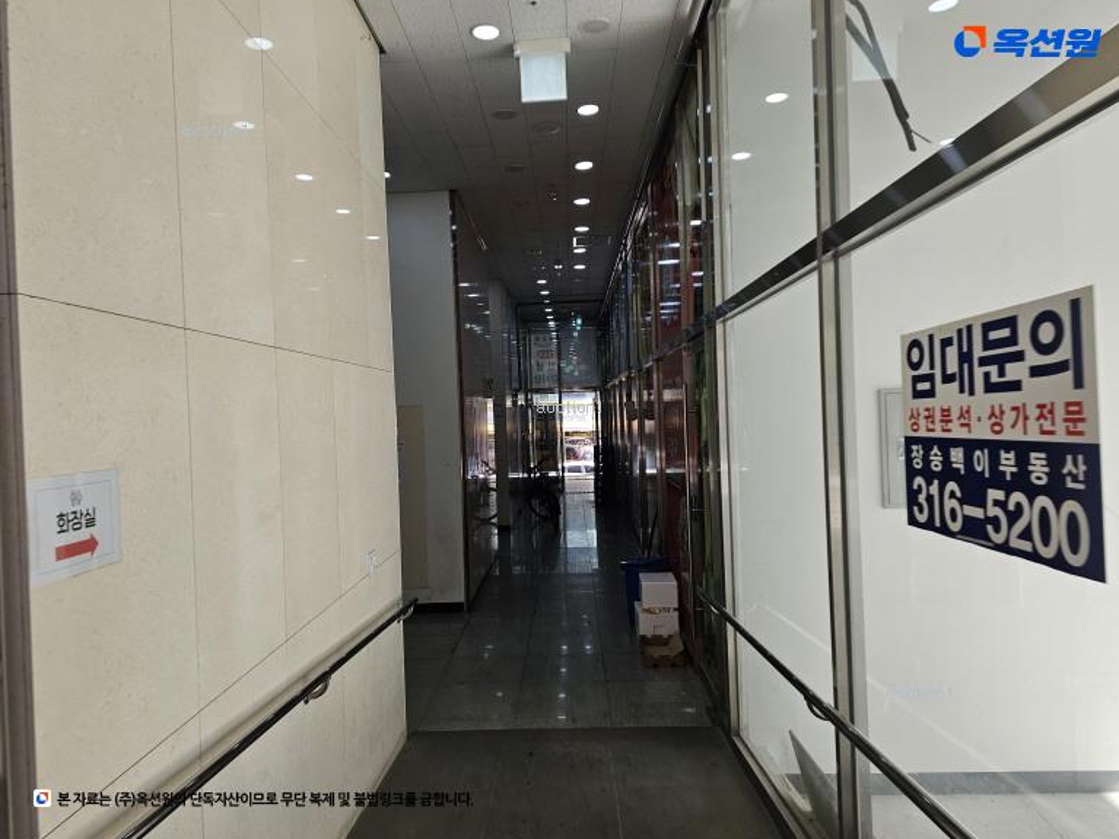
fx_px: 776
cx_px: 569
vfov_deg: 56.8
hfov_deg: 71.6
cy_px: 417
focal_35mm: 24
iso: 25
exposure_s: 1/120
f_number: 1.7
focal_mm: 6.3
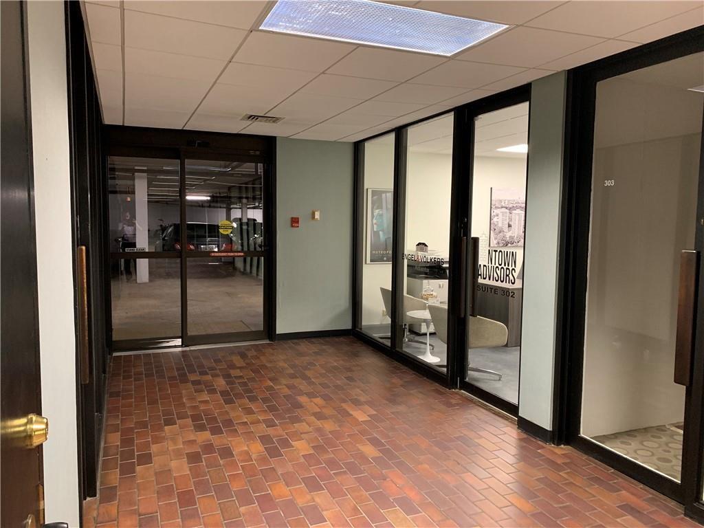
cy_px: 264
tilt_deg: -3.5
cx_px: 352
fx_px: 529
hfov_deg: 67.3
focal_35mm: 26
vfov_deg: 53.1
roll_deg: -0.7
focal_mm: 4.25
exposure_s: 1/60
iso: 320
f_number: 1.8
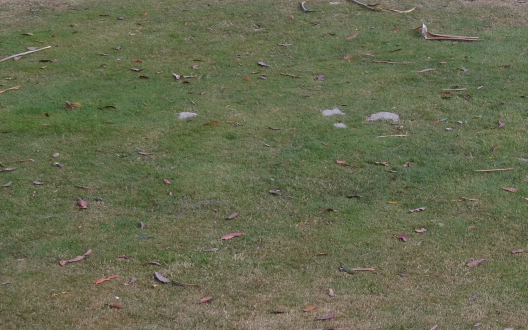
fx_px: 2187
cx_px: 491
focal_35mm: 152
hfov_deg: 13.6
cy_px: -101
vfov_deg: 8.5
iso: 100
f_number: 6.7
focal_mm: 32
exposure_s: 1/180
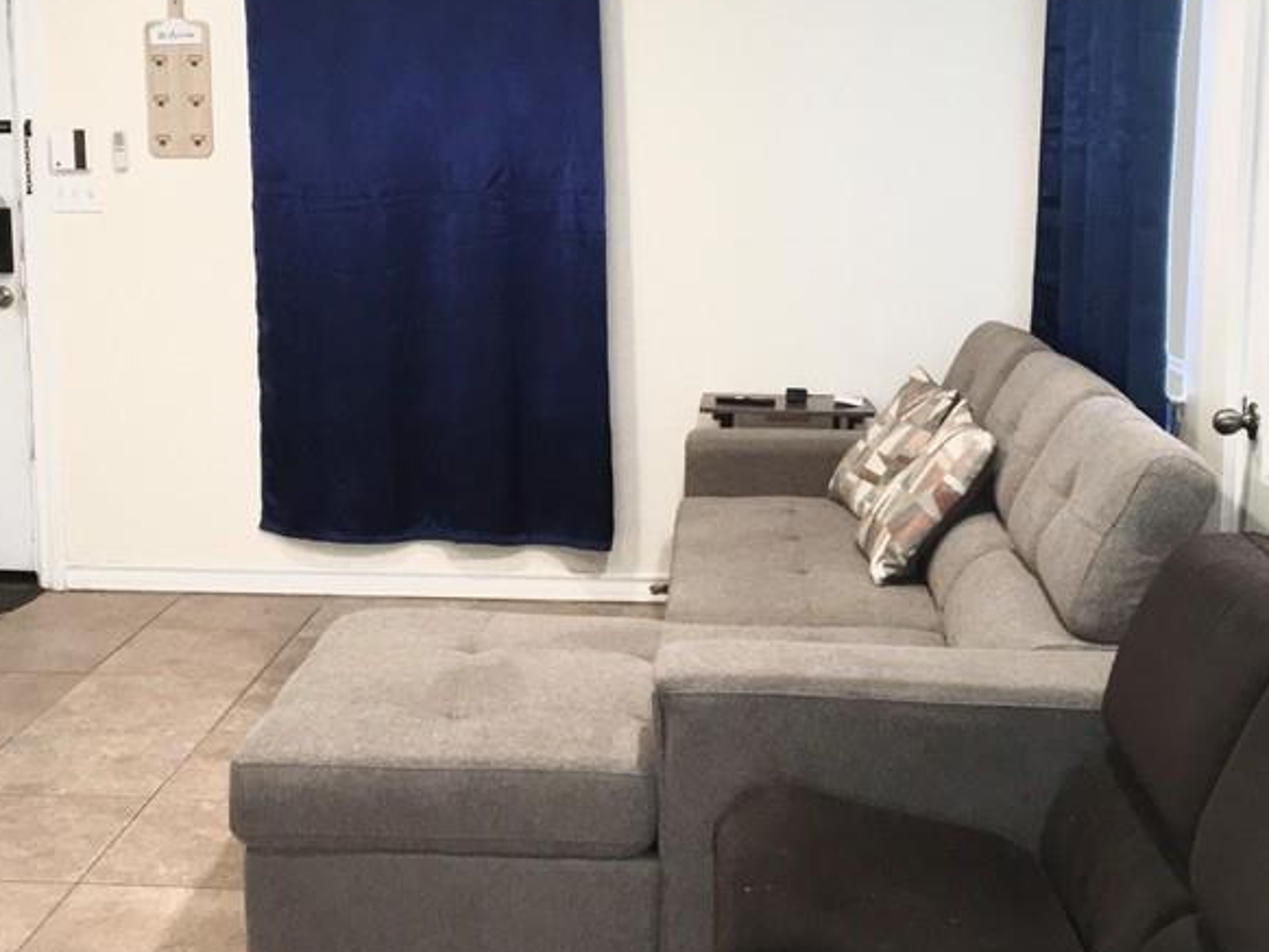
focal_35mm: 51
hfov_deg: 37.4
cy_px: 423
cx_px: 525
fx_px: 1870
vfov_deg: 28.6
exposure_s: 1/30
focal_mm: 4.15
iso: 80
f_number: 2.2
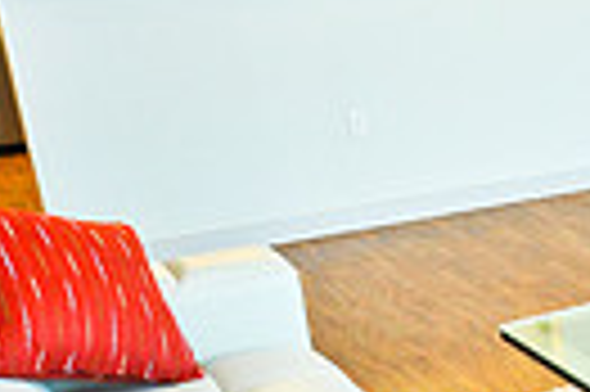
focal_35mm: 75
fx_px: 1228
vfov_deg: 17.8
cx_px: 802
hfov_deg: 23.4
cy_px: 356
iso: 1250
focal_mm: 17
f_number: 5.6
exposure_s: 1/50
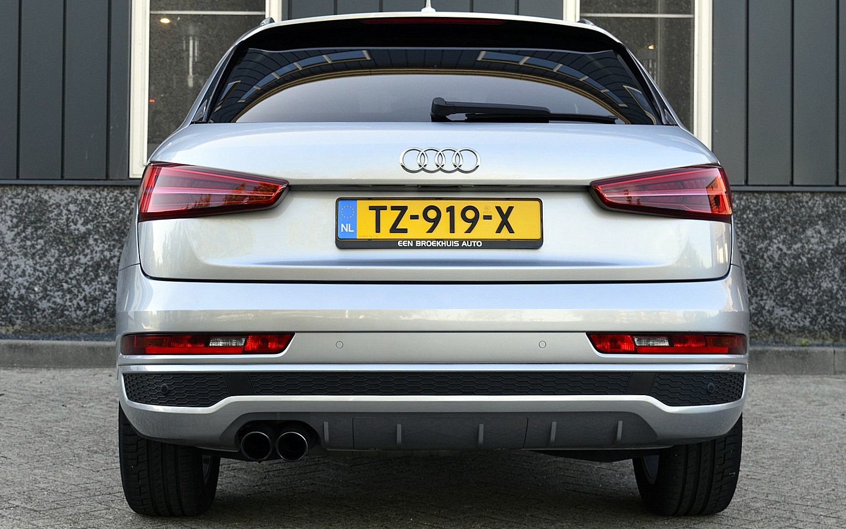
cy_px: 249
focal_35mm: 62
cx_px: 423
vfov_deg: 20.9
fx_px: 1429
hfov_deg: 33.0
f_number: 9
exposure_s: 1/125
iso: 400
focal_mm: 40
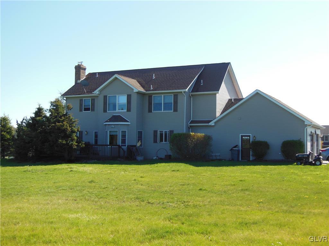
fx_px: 428
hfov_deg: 42.1
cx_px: 164
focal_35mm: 45
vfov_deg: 32.2
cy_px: 123
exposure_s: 1/400
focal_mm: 8
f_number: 4.4
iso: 125
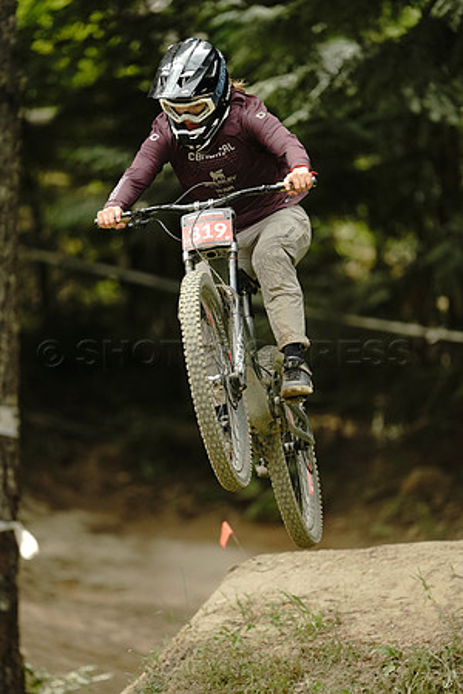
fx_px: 11574
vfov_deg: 3.4
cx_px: 232
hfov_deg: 2.3
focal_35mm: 600
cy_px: 347
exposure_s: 1/1600
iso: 2000
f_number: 4
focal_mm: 600
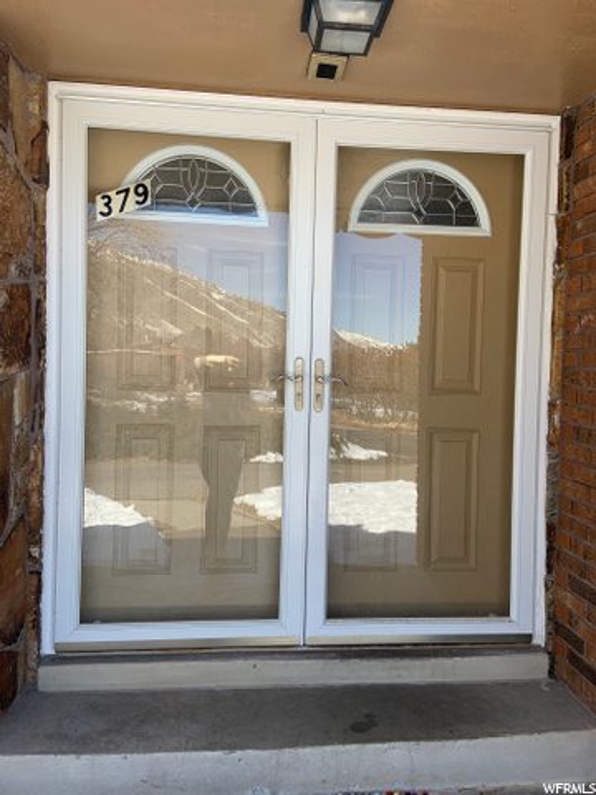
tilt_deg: +0.0
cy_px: 398
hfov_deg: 53.1
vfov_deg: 67.3
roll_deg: -0.5
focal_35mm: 26
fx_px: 597
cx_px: 298
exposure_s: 1/505
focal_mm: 4.25
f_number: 1.8
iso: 25
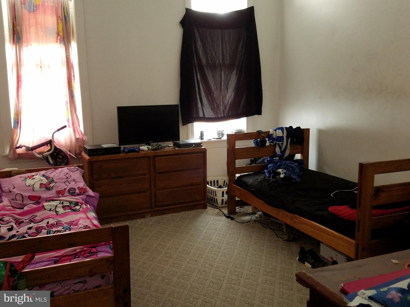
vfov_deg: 53.1
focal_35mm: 26
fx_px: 308
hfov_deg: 67.3
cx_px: 205
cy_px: 154
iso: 200
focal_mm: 4.2
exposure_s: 1/15
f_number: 1.7
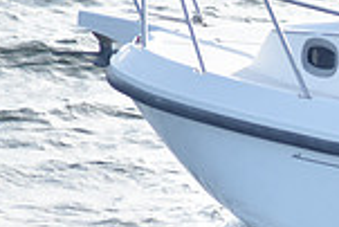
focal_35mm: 1034
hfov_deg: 2.0
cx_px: 516
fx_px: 9746
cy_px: 309
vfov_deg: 1.3
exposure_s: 1/1000
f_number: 6.7
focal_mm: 180
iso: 400
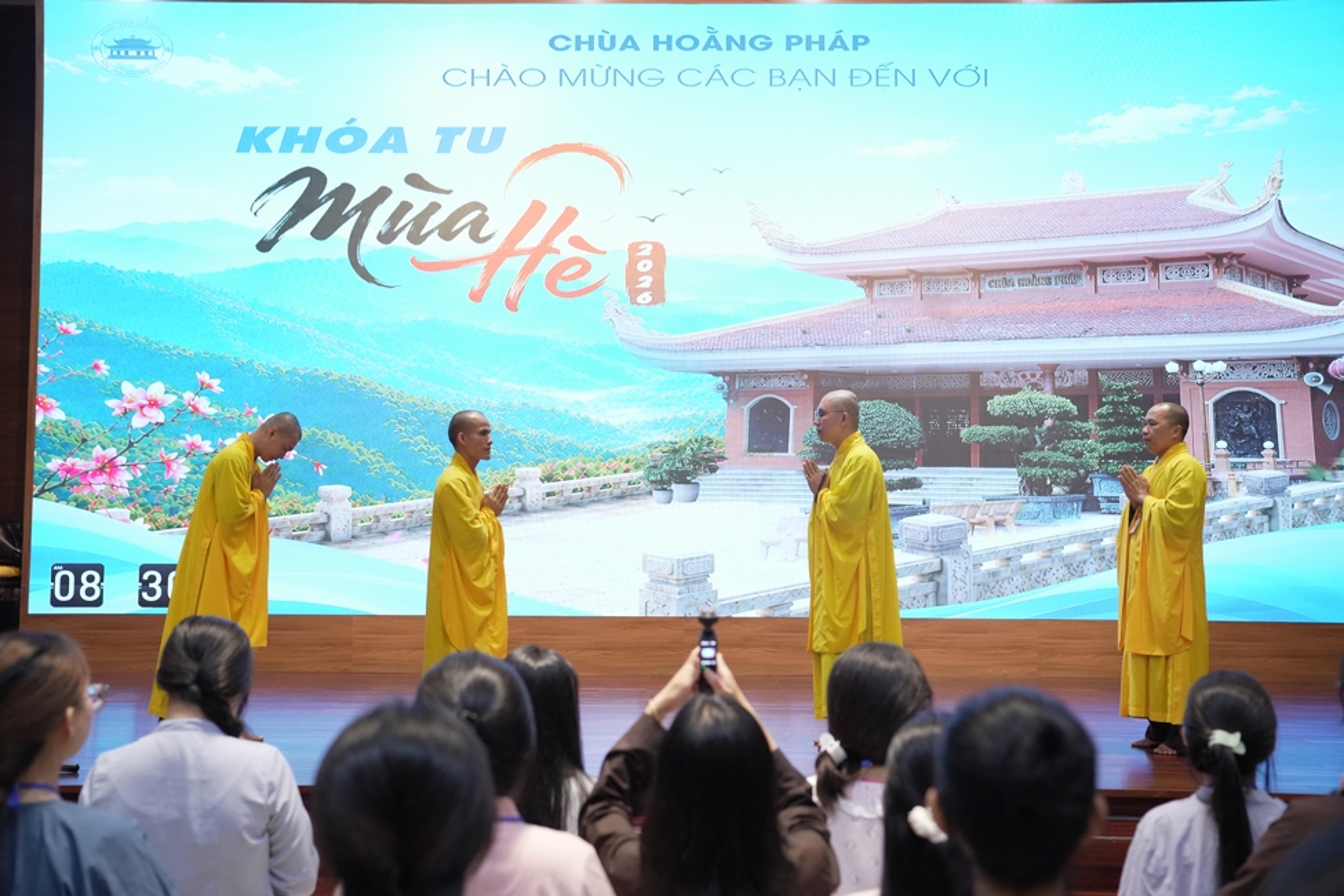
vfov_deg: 34.2
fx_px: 1456
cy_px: 448
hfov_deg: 49.6
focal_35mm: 39
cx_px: 672
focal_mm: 39
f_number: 2.8
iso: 4000
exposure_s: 1/400
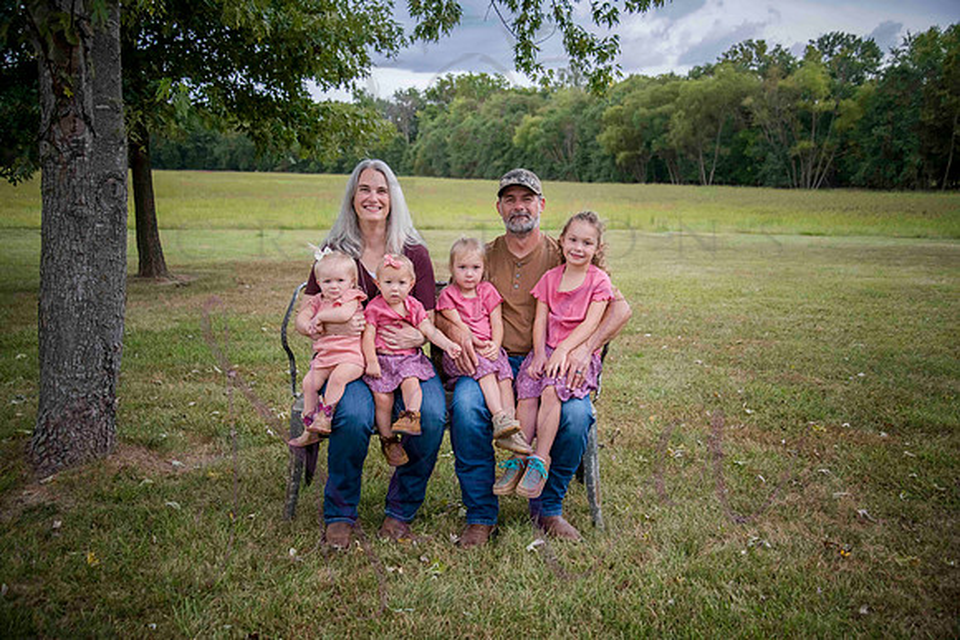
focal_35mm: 32
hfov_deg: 58.7
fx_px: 853
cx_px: 480
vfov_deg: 41.1
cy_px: 320
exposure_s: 1/640
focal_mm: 32
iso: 400
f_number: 4
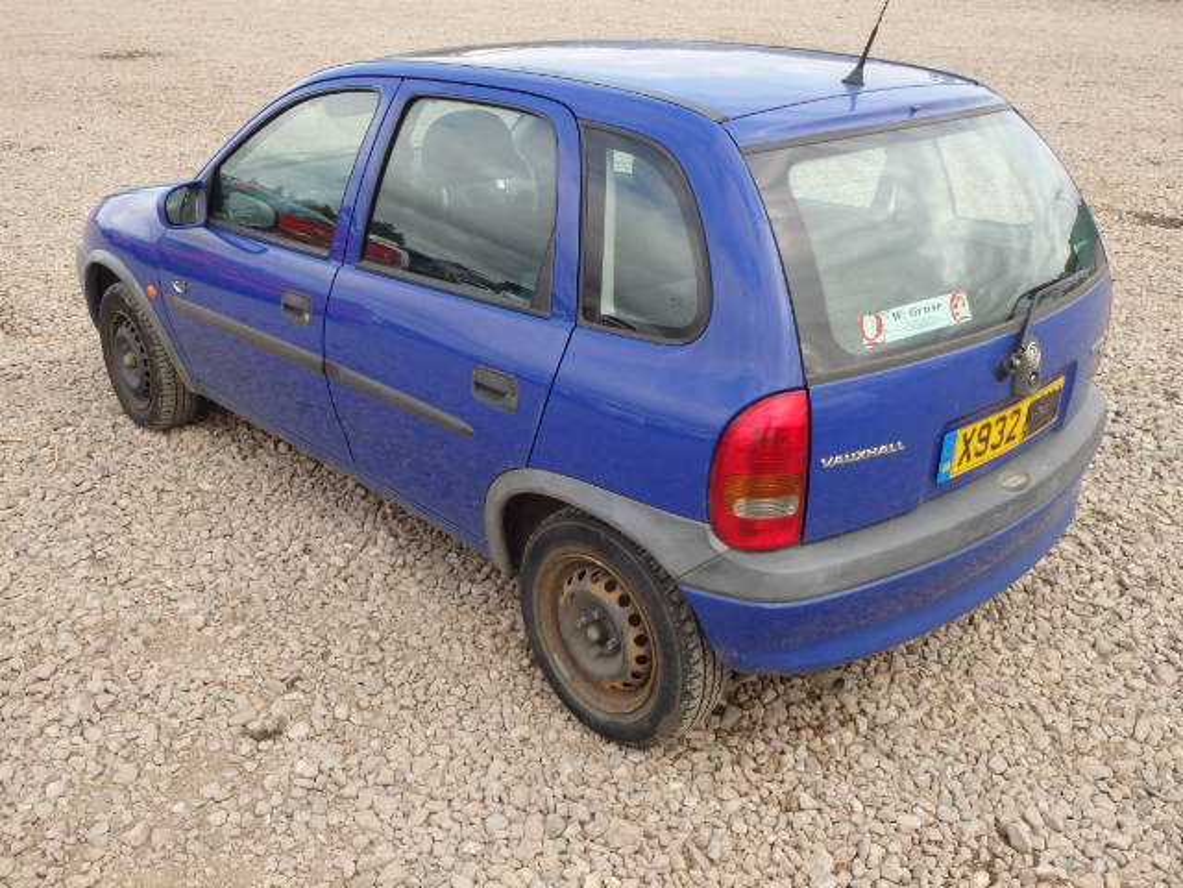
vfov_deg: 41.8
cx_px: 592
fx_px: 1162
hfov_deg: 54.0
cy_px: 444
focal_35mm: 34
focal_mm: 6.1
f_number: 4.4
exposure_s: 1/250
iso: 125
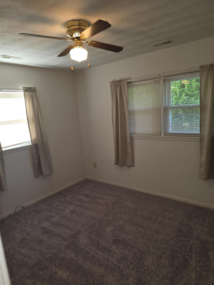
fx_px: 190
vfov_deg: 73.9
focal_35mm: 23
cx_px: 107
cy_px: 142
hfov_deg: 58.9
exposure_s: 1/60
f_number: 1.7
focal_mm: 6.3
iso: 80
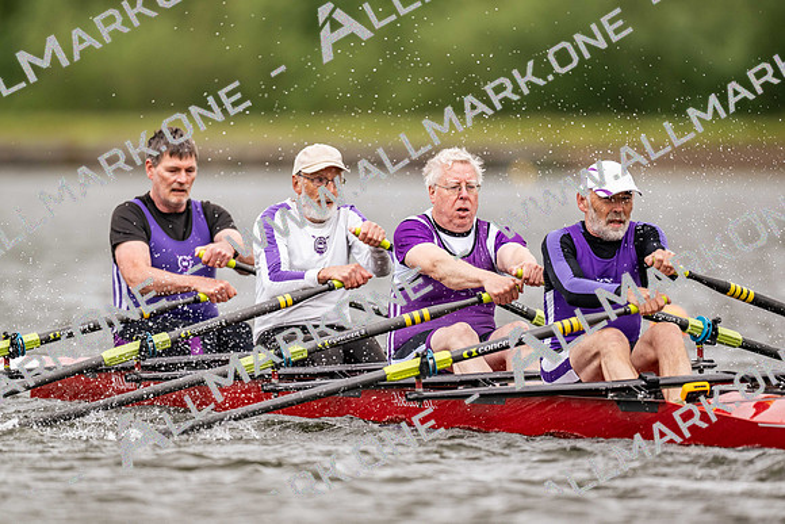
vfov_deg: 2.3
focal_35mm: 600
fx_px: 13086
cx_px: 392
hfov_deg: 3.4
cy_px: 262
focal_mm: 600
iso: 560
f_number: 4
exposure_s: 1/2500
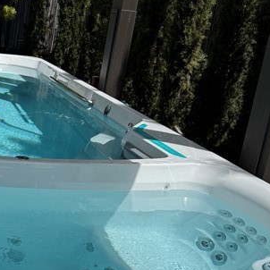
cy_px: 209
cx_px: -8
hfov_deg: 22.9
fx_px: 635
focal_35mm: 72
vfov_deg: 23.7
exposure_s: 1/9009
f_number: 1.78
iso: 80
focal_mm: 6.76
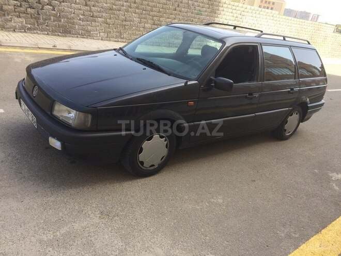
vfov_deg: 48.2
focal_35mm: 29
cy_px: 128
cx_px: 170
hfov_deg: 61.7
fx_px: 286
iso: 32
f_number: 2.2
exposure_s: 1/533
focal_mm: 4.15
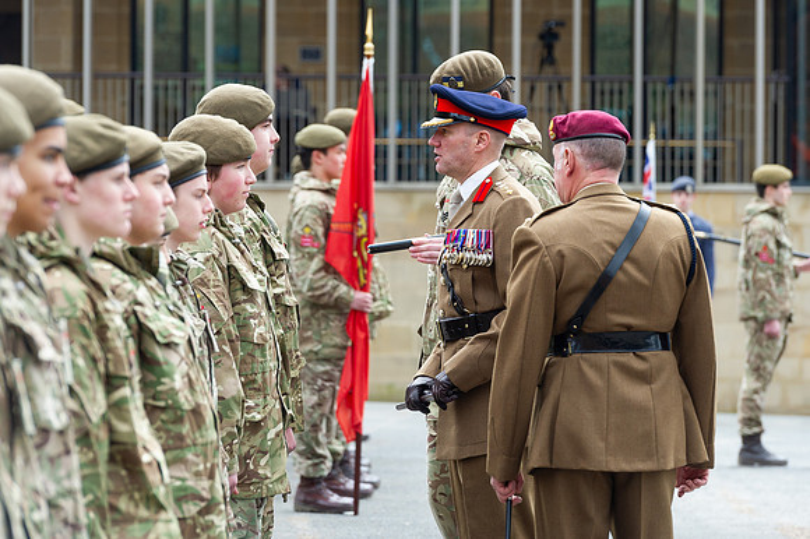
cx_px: 452
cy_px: 239
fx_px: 5018
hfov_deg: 9.2
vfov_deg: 6.1
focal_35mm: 223
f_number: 6.3
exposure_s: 1/250
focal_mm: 200
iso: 1250
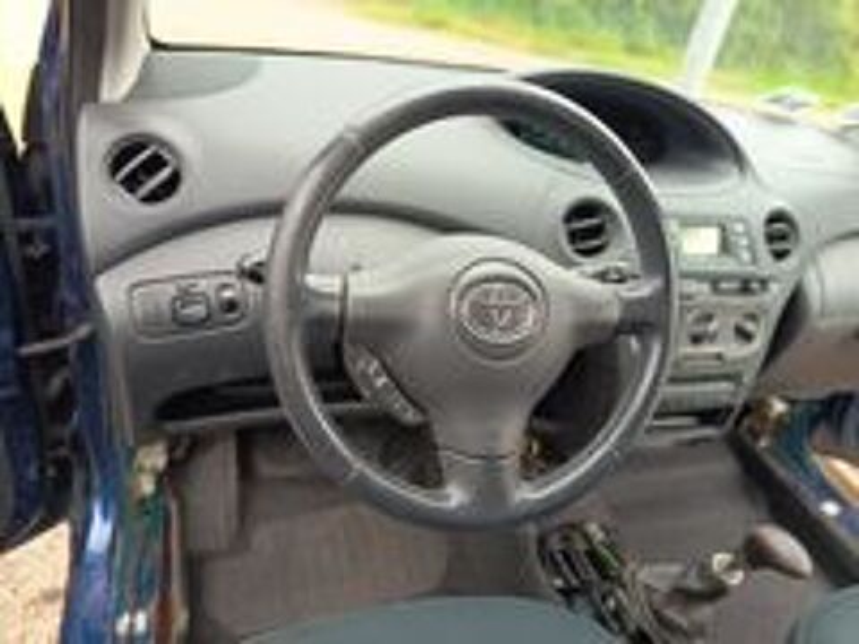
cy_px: 322
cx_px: 430
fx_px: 596
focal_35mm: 24
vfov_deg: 56.8
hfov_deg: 71.6
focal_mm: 5.27
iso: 166
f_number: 1.7
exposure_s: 1/50
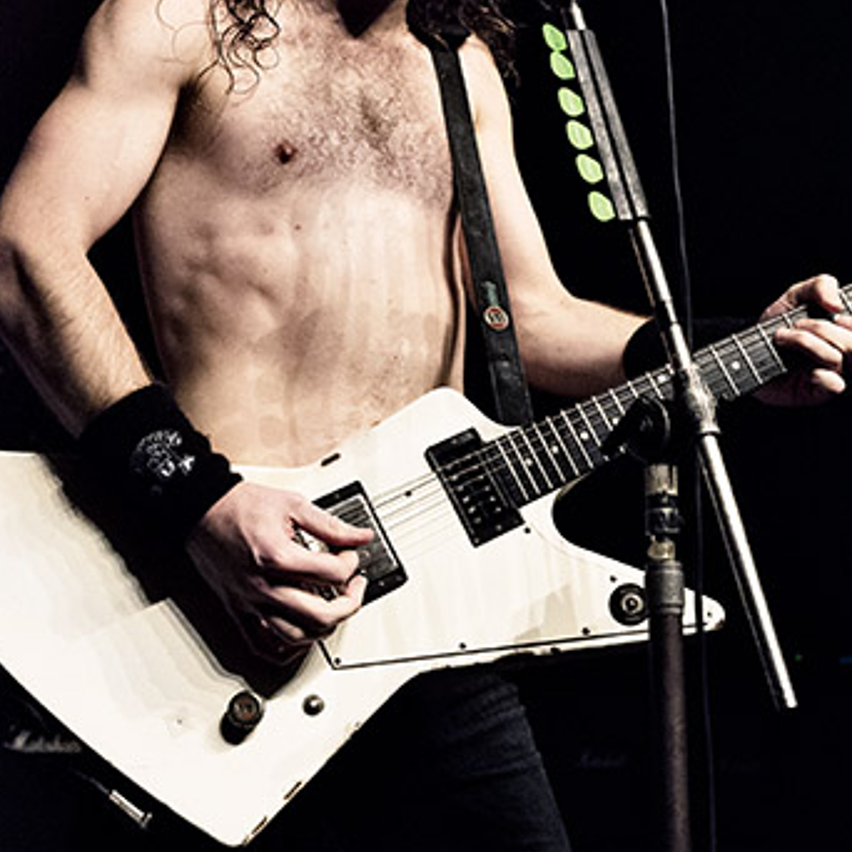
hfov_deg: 20.1
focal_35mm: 86
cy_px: 257
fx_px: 2395
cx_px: 582
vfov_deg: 20.1
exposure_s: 1/320
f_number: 6.3
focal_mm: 48
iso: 4000
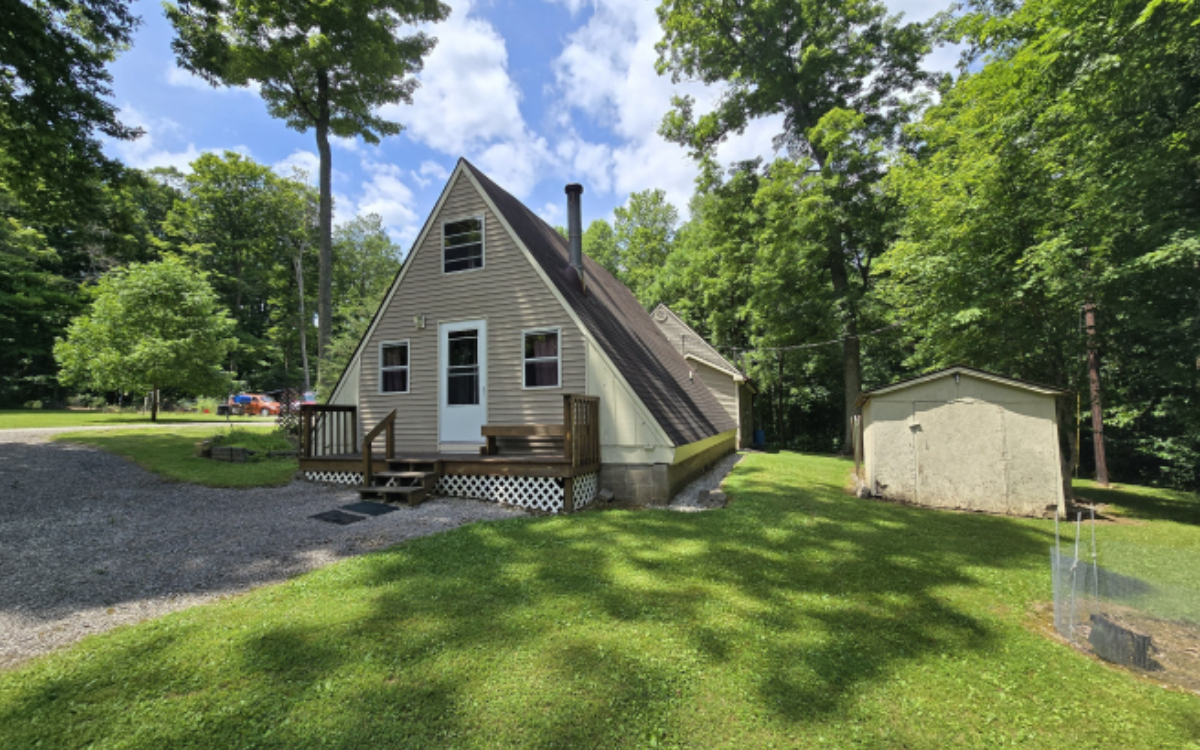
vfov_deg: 78.6
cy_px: 388
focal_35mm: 14
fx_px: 458
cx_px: 595
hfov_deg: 105.3
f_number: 2.2
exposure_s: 1/1925
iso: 50
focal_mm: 2.2
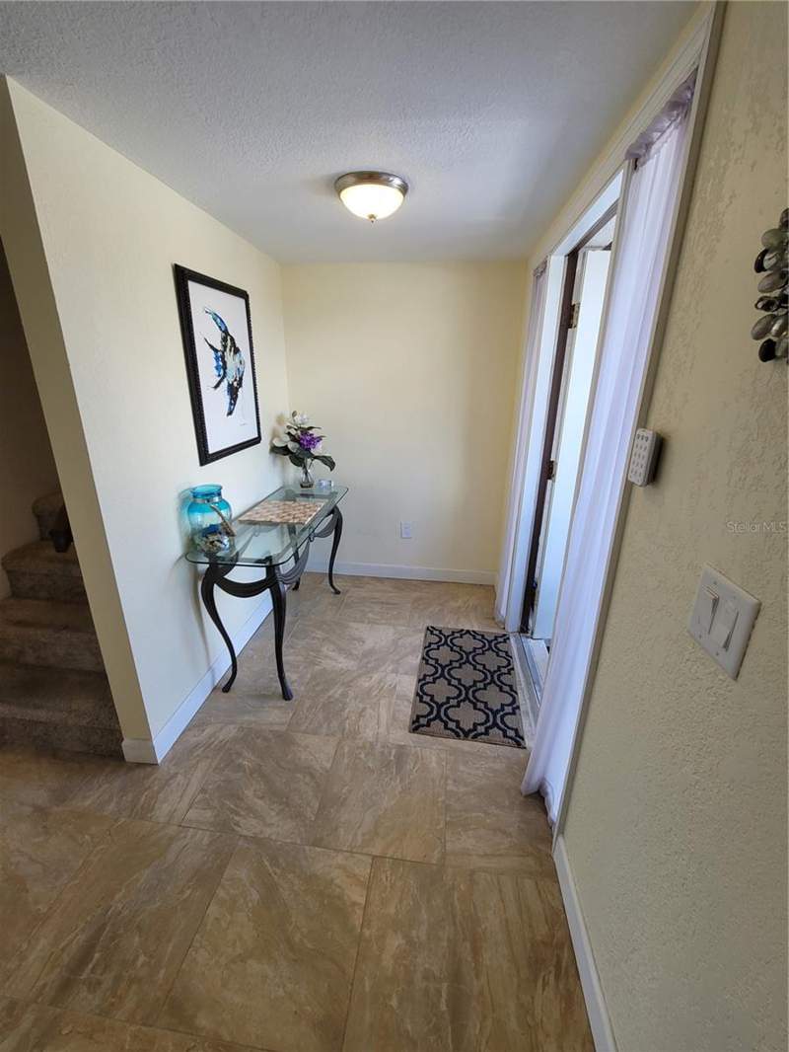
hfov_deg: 89.9
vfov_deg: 106.2
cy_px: 526
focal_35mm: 13
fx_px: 395
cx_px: 394
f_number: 2.2
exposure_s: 1/120
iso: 100
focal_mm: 2.2
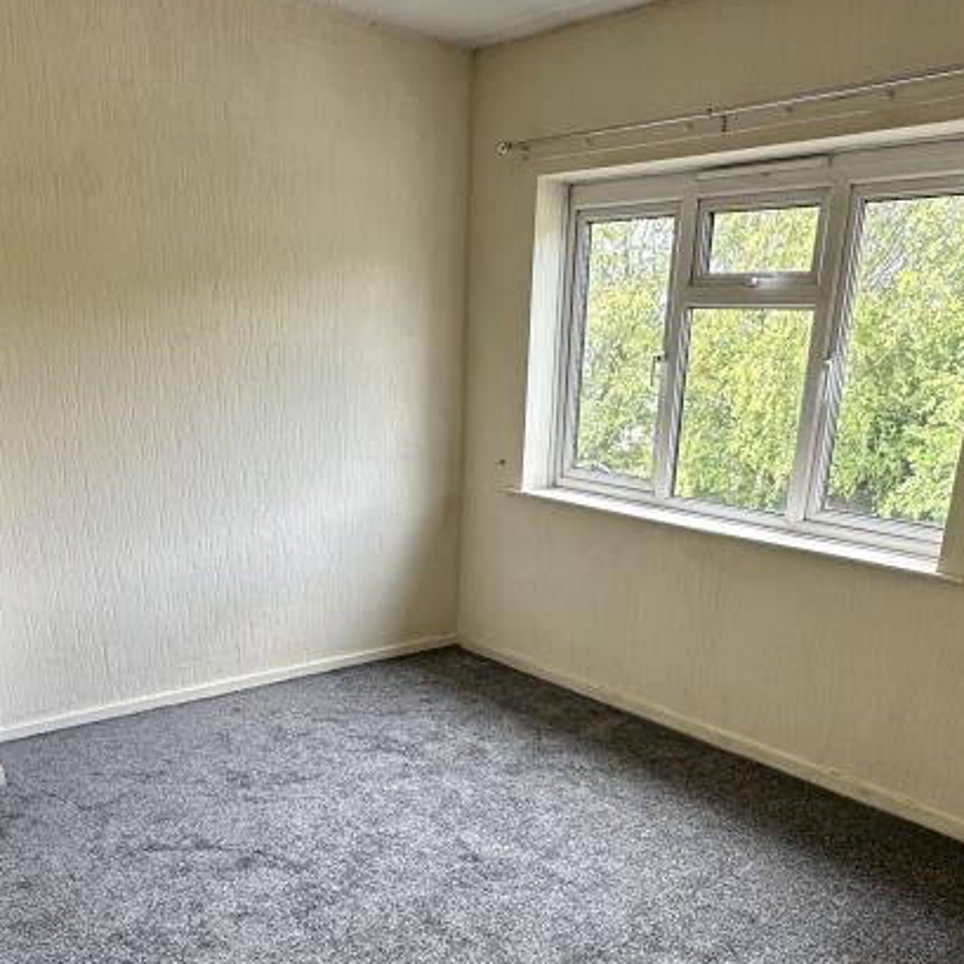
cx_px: 495
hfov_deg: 52.5
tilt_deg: -19.3
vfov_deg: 51.0
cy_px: 686
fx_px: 977
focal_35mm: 31
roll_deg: -1.7
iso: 64
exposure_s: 1/99
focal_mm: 2.22
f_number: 2.2
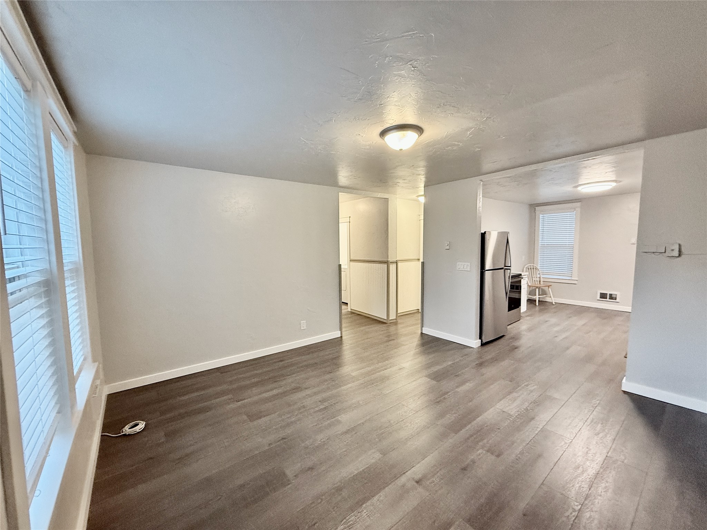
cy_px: 265
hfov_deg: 102.1
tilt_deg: -4.2
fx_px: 286
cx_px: 354
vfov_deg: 85.7
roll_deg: +1.0
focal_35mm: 14
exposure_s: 1/60
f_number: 2.2
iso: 250
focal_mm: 2.22
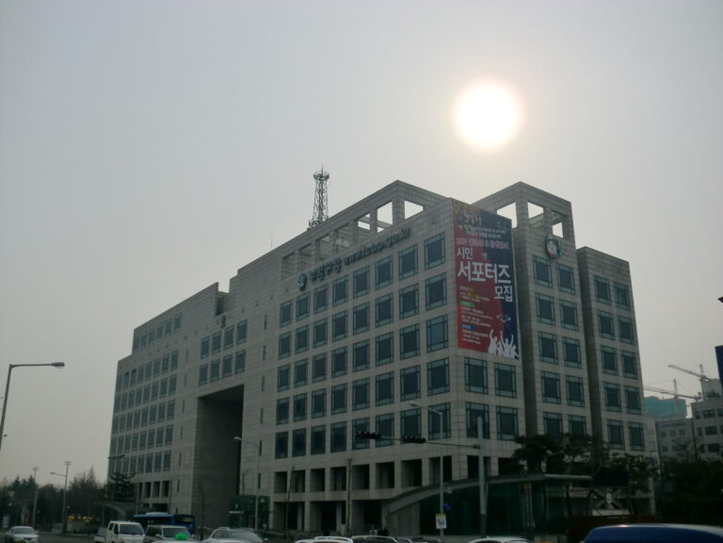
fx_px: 731
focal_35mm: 35
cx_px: 362
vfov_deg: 40.7
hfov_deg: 52.6
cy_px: 272
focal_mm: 6.3
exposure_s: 1/640
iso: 64
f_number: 7.8
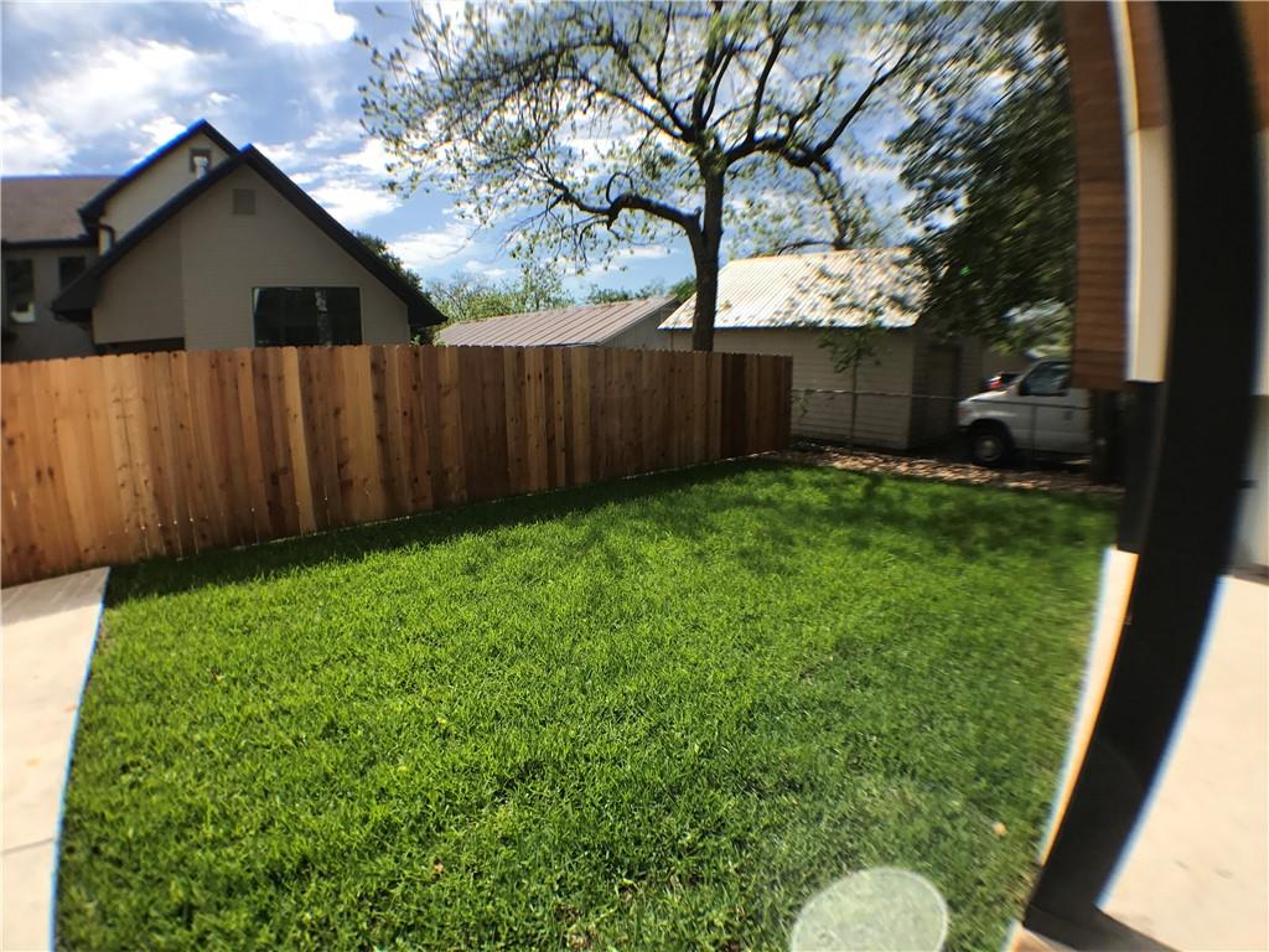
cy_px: 476
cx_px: 634
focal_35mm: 28
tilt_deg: -13.6
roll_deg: +0.3
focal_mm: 3.99
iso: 20
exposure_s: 1/2128
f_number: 1.8
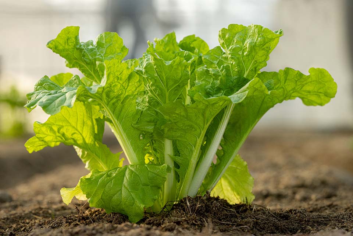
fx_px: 941
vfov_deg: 14.3
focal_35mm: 96
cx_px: 176
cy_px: 118
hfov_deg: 21.2
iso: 360
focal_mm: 96
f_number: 4
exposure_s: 1/320
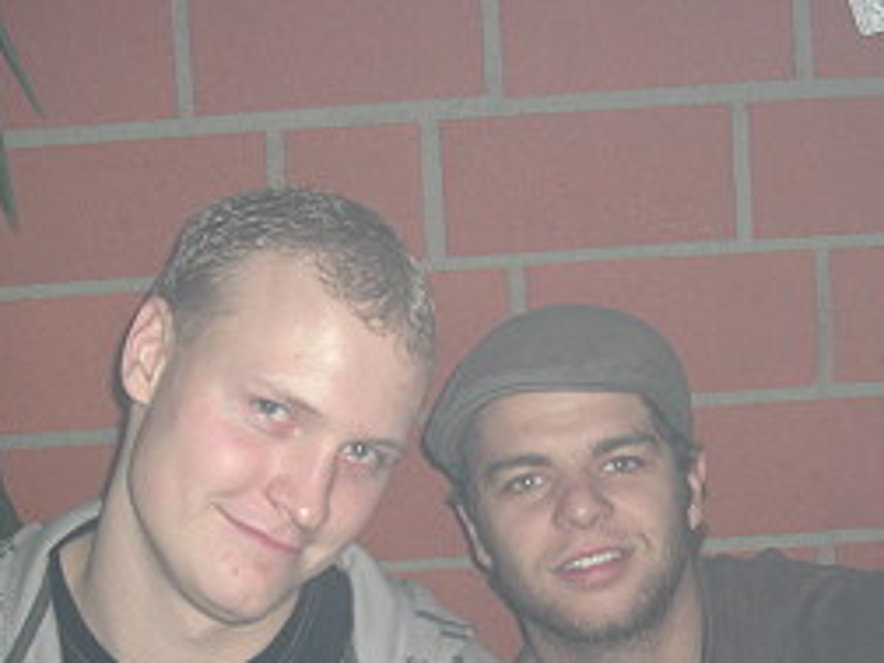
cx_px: 442
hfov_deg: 26.7
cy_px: 552
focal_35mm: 73
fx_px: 1864
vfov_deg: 19.9
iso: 200
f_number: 2.8
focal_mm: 7.9
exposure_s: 1/60
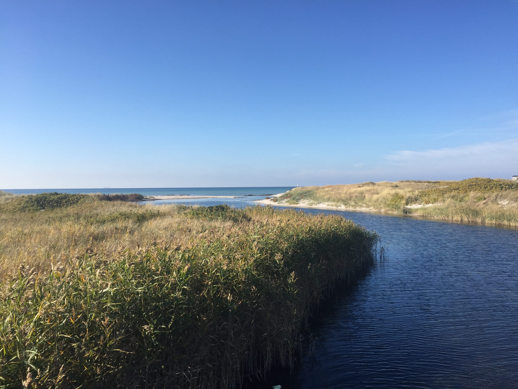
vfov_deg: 48.2
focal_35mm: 29
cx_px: 259
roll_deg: +1.6
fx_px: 434
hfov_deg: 61.7
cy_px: 194
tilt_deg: -2.3
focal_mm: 4.15
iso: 32
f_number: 2.2
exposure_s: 1/1522
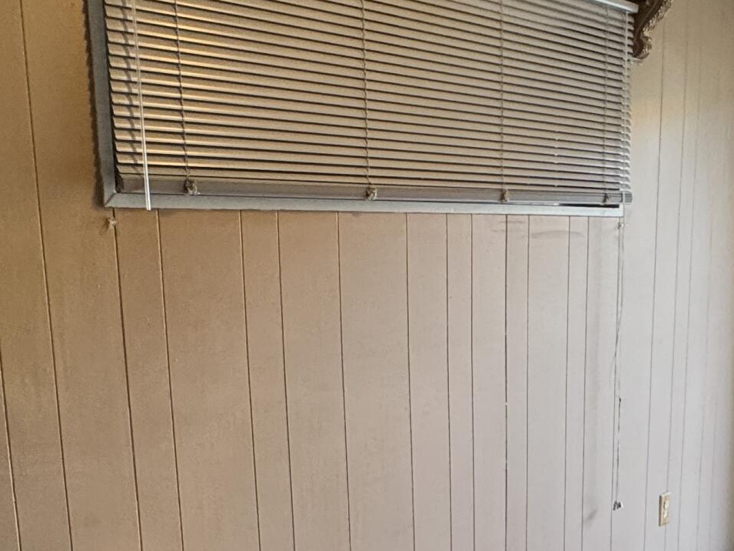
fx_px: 933
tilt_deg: -10.7
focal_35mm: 44
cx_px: 402
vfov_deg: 32.0
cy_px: 436
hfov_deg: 42.9
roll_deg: +0.9
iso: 250
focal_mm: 2.22
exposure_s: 1/120
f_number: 2.2
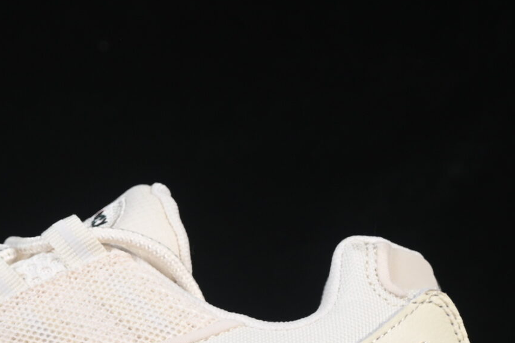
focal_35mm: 224
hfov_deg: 9.1
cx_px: 7
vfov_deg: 6.1
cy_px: 378
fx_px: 3205
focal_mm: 50
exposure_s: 1/80
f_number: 8
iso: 160
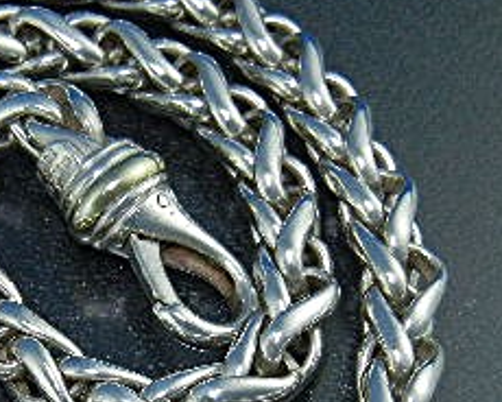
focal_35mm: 122
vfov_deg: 12.6
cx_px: 74
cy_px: 352
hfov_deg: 15.6
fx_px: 1813
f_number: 7.6
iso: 464
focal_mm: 8.1
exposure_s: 1/30
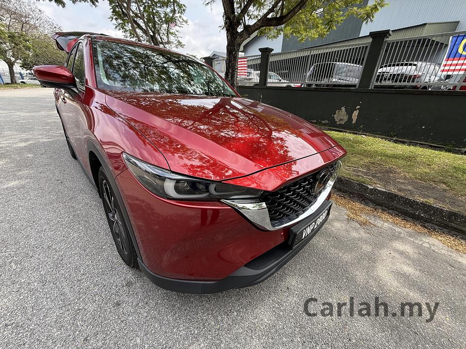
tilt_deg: -24.7
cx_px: 233
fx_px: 188
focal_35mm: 14
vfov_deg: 85.7
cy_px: 174
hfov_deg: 102.1
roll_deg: -2.9
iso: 64
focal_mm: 2.22
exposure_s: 1/514
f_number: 2.2
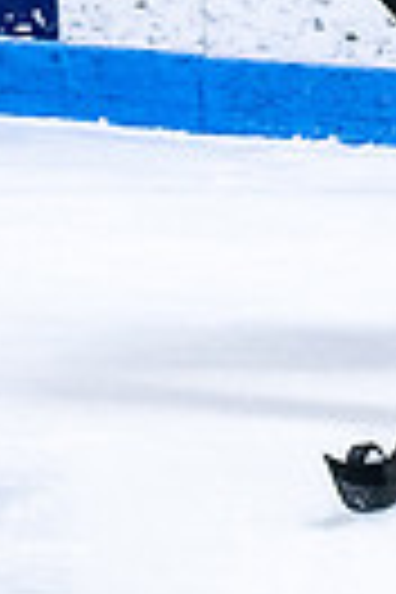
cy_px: -328
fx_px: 14585
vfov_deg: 2.3
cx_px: 382
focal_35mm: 884
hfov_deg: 1.6
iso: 2200
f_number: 3.5
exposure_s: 1/800
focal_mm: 78
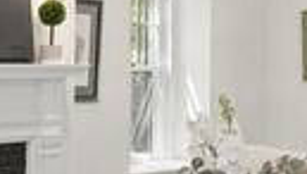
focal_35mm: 116
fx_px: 946
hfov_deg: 18.1
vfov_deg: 10.5
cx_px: 29
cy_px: 58
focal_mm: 14
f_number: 6.3
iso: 1250
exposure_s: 1/160
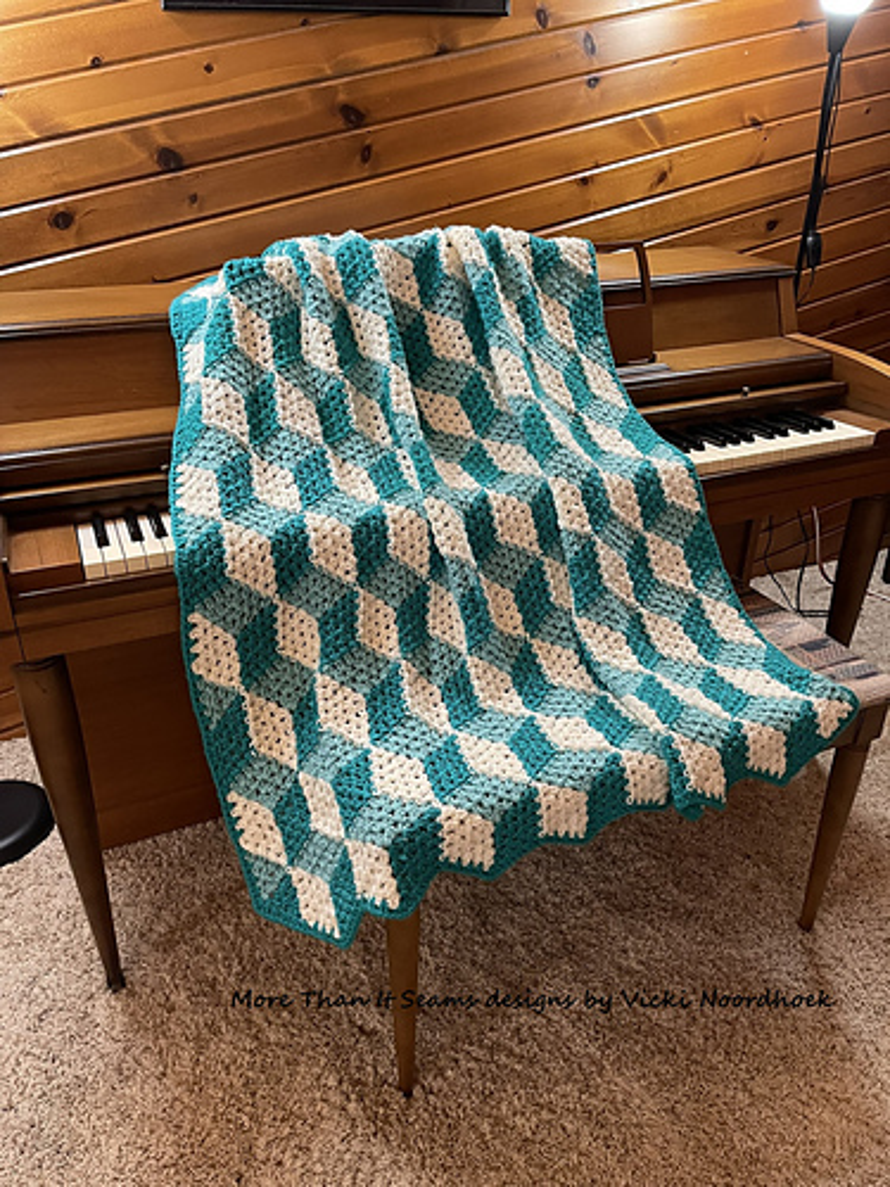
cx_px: 445
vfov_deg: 67.3
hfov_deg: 53.1
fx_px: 891
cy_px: 594
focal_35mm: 26
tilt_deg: -26.8
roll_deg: +0.5
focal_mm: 4.2
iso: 400
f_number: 1.6
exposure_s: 1/40
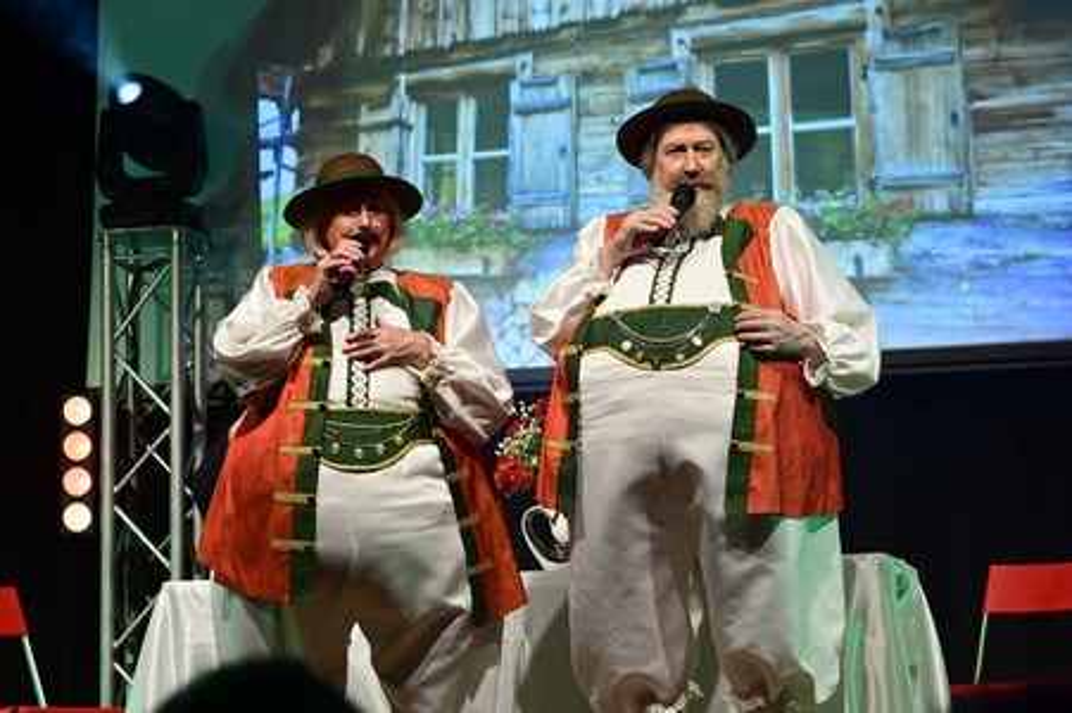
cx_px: 536
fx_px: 2083
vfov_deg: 19.4
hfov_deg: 28.9
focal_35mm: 70
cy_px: 356
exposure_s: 1/160
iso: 1100
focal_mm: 70
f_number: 4.5
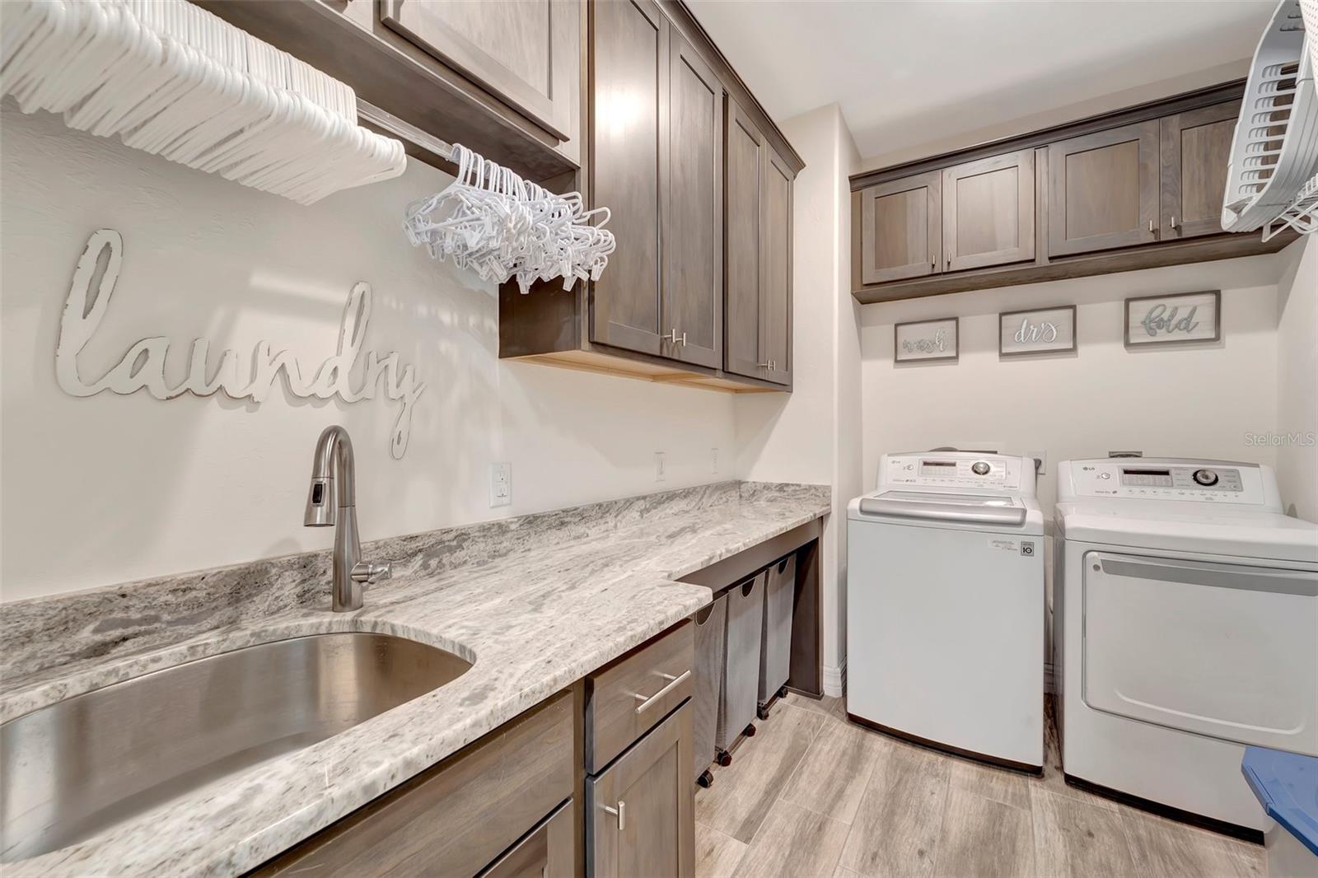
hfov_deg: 104.3
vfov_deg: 81.2
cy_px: 439
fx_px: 512
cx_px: 659
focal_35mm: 14
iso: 250
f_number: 9
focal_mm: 14
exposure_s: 2.5
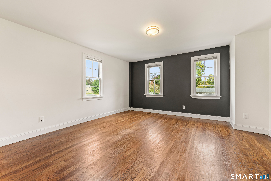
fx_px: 105
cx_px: 136
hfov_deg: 104.3
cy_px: 90
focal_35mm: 14
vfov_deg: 81.2
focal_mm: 14
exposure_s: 1/1.25
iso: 250
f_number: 11
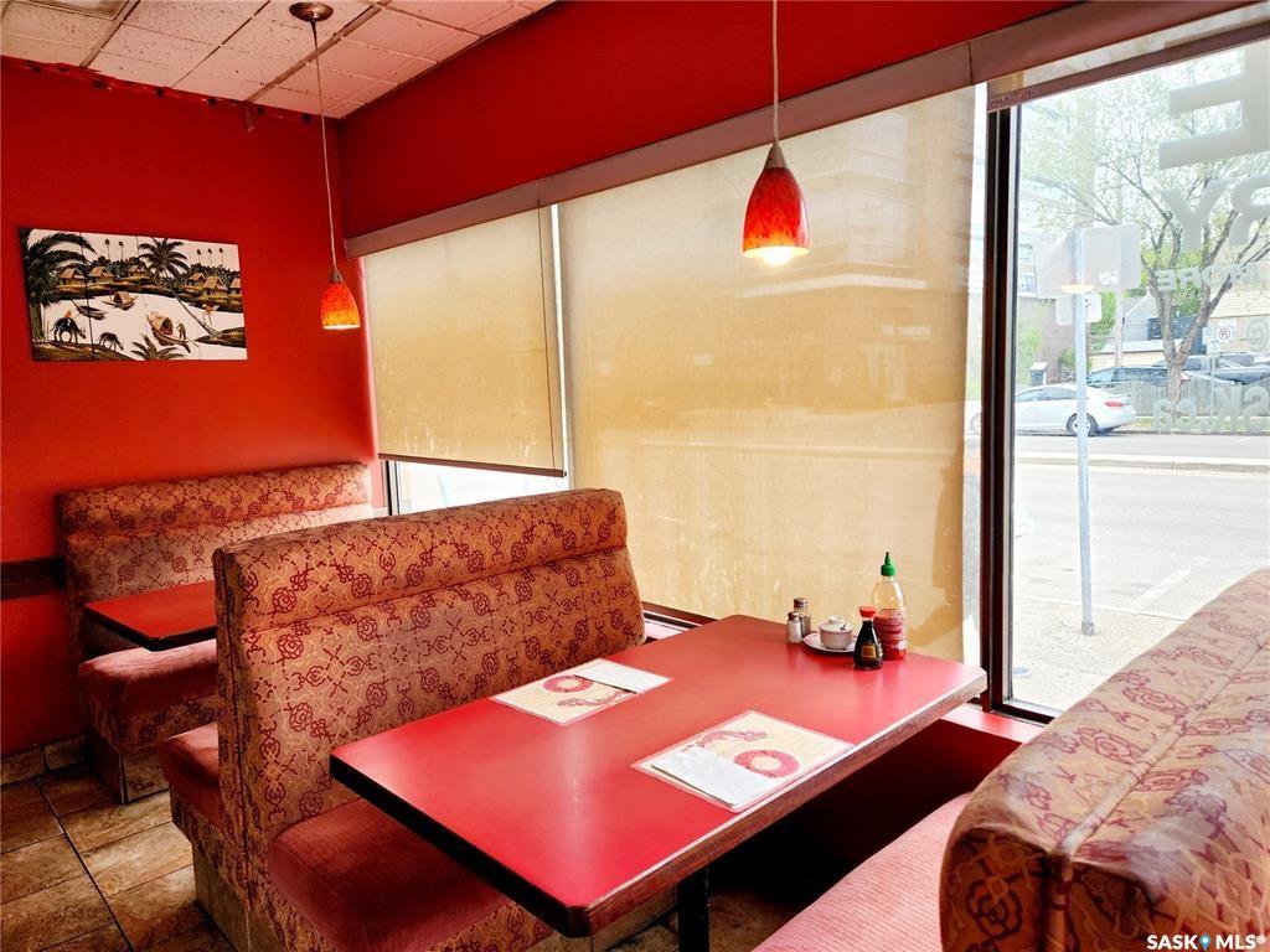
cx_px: 635
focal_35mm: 23
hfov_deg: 73.9
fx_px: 844
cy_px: 476
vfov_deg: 58.9
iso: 25
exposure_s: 1/182
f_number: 1.8
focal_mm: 5.4
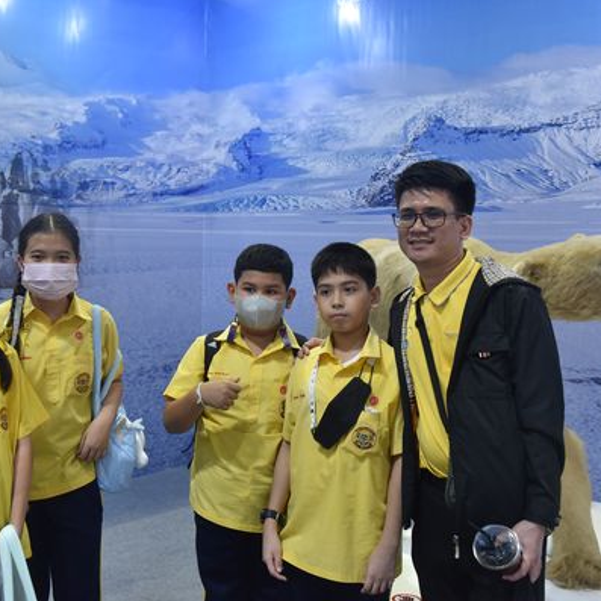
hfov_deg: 37.4
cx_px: 244
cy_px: 300
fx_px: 884
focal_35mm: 45
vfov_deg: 37.6
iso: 1600
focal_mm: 35
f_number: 4
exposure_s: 1/50
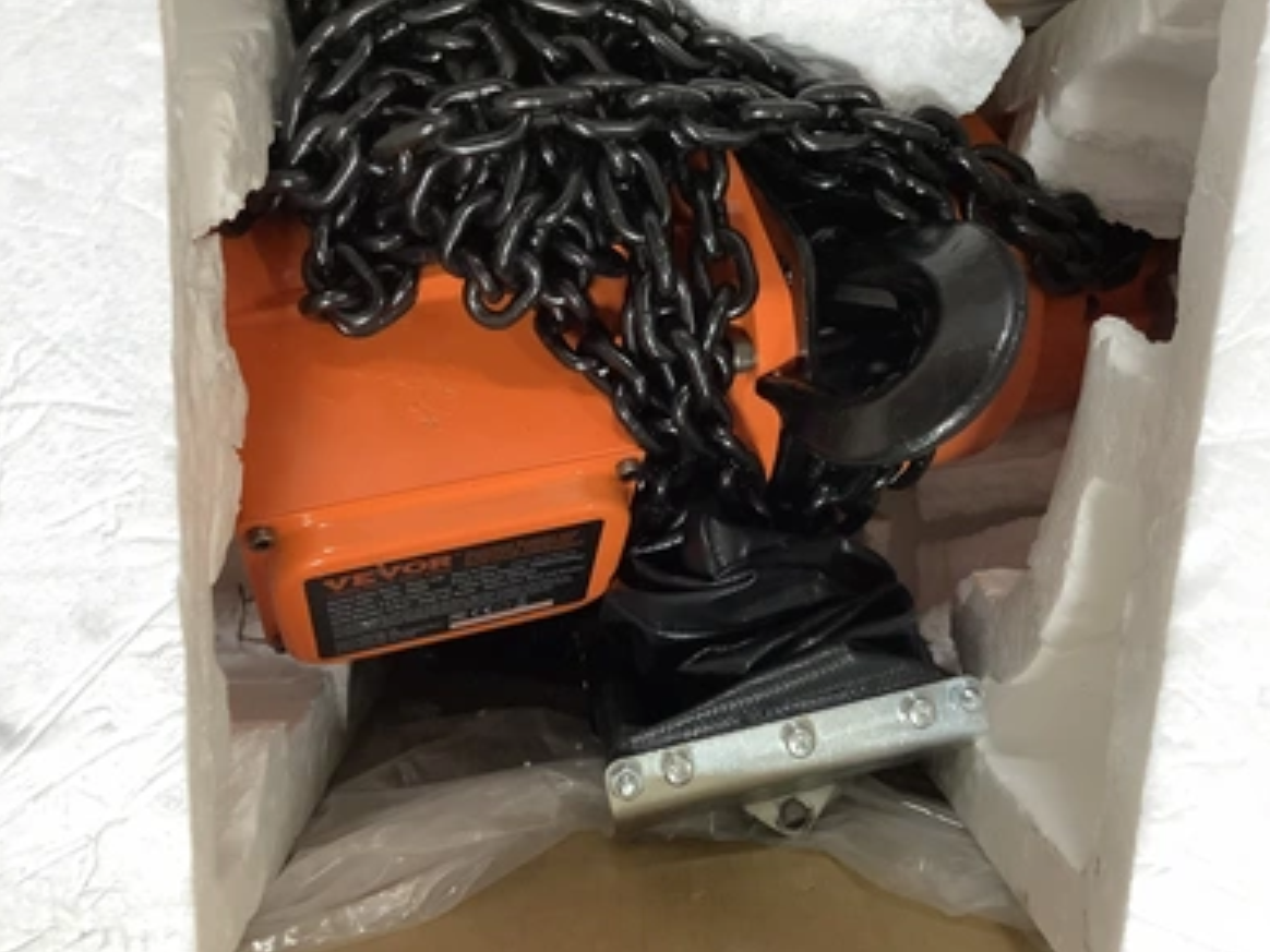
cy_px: 481
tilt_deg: -83.2
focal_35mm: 32
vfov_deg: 44.2
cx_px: 635
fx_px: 1174
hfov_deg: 56.8
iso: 400
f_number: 2.4
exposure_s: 1/30
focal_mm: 3.3
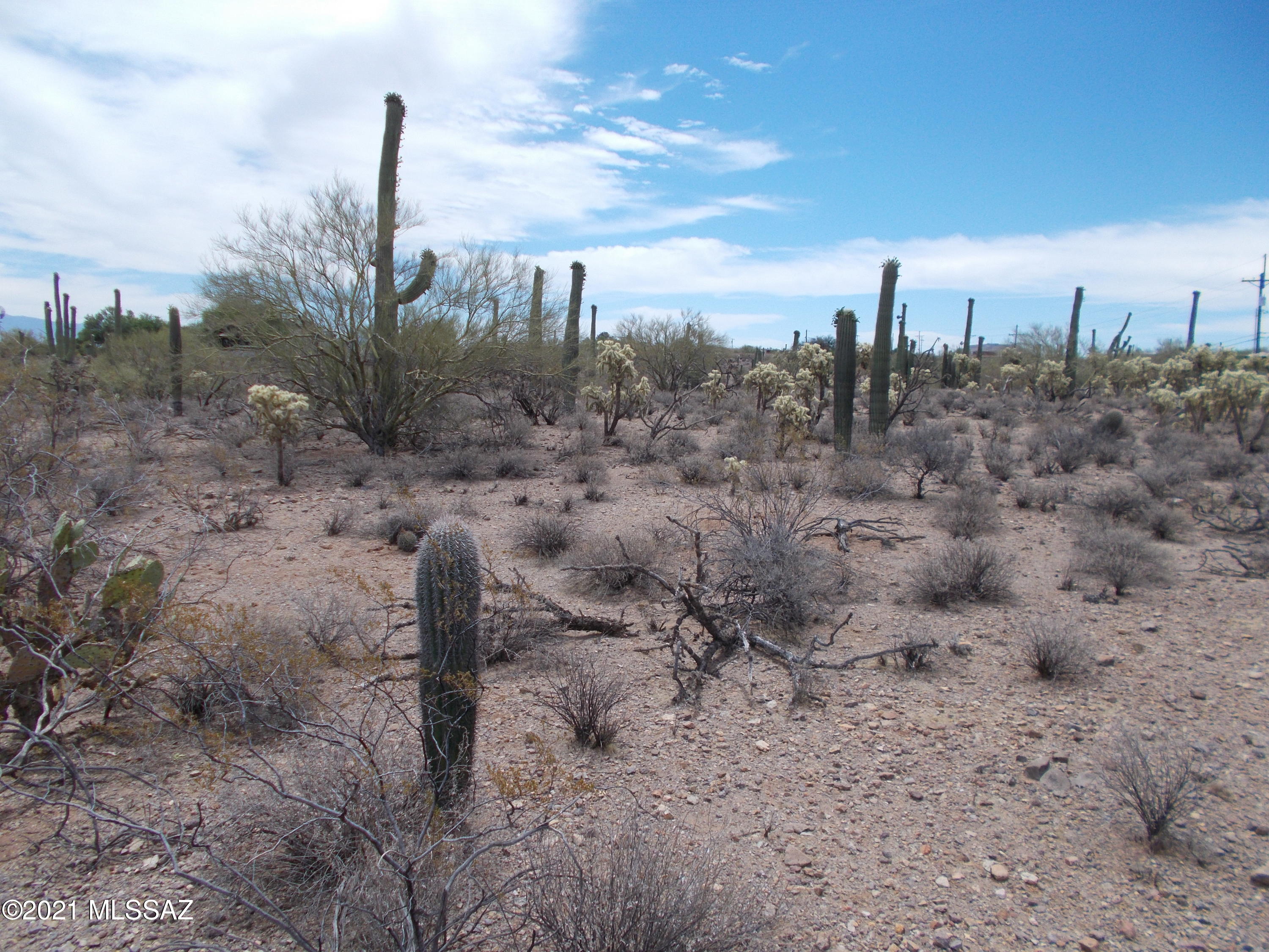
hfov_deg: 67.3
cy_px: 476
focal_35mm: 26
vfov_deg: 53.1
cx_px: 634
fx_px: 953
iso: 80
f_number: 8
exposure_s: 1/200
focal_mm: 4.6
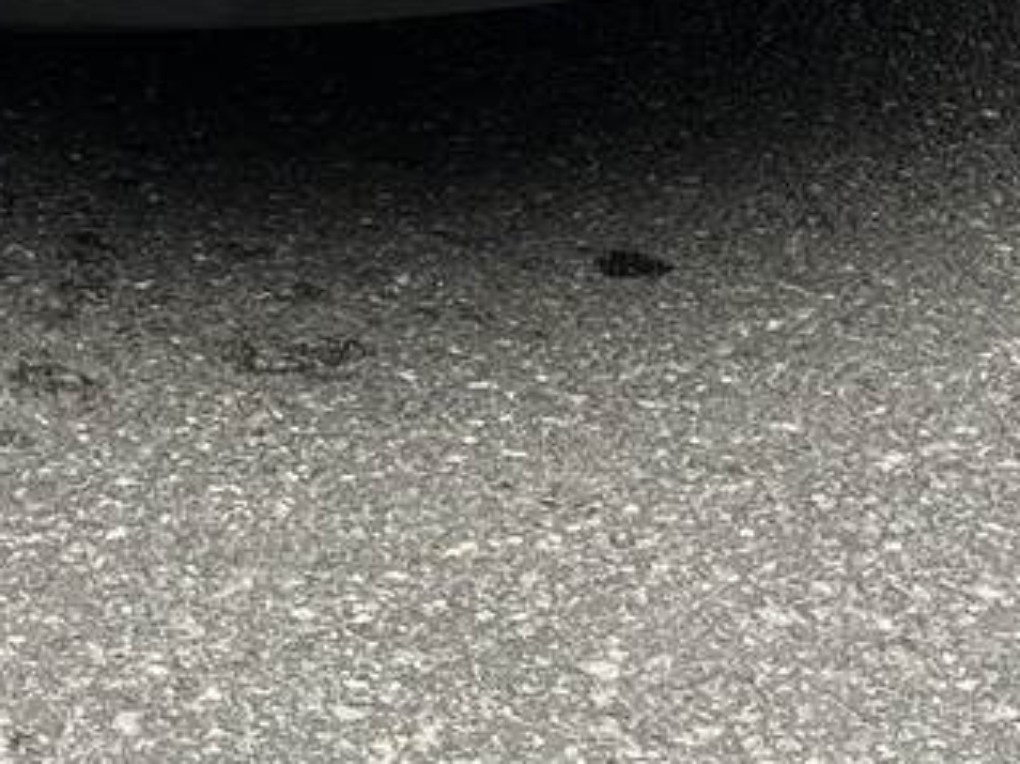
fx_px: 3857
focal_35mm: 131
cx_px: -449
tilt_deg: -12.8
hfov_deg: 14.2
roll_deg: -0.7
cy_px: -613
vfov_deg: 10.6
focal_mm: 5.1
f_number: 1.6
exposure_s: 1/456
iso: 50
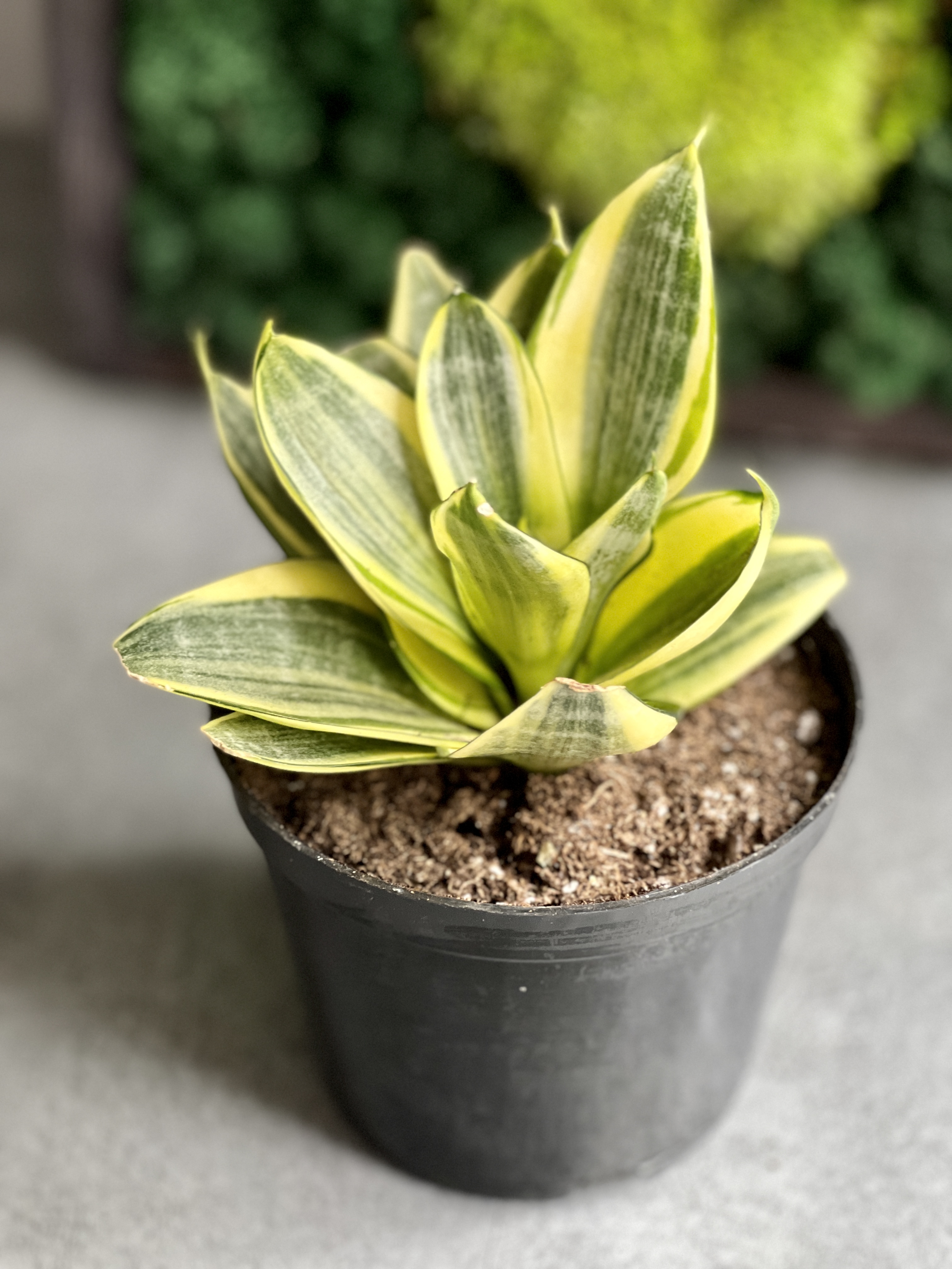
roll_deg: -0.8
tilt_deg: -37.7
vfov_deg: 25.3
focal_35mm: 77
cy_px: 634
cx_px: 476
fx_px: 2824
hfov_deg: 19.1
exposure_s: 1/40
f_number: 2.8
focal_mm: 9
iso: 250
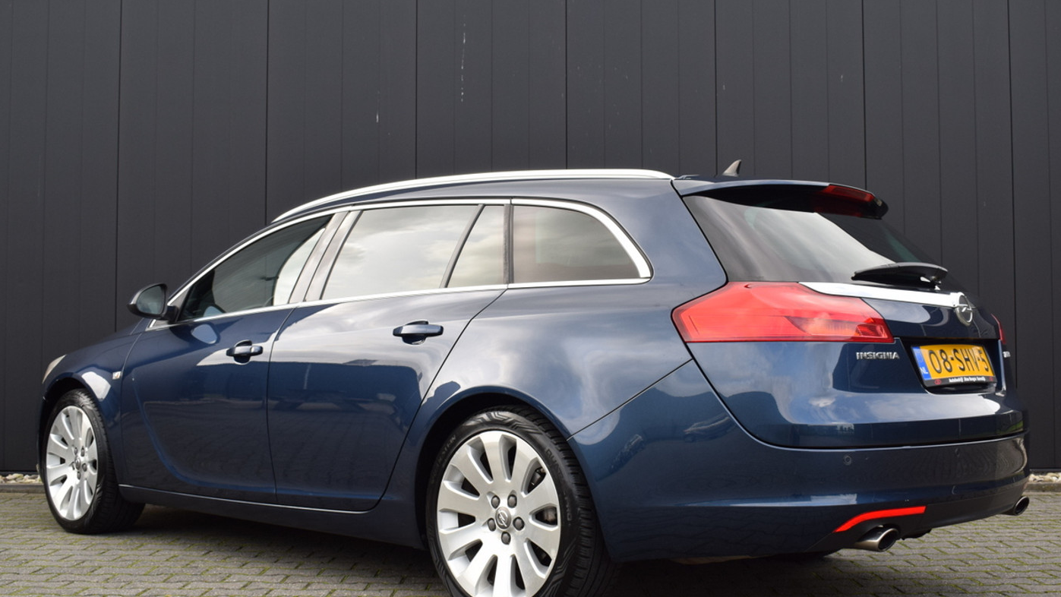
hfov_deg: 47.8
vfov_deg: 28.0
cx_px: 530
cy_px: 308
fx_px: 1196
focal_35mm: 43
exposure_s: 1/200
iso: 400
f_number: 7.1
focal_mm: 27
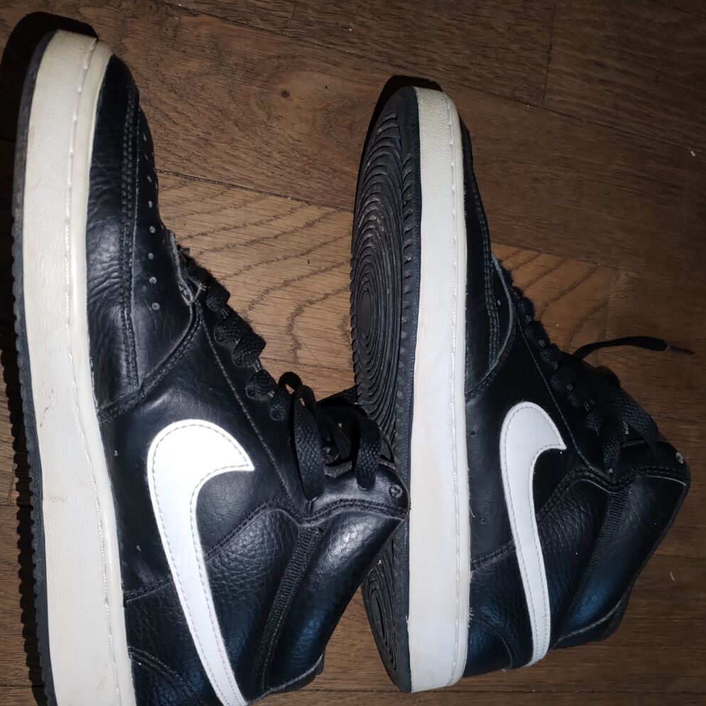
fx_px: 715
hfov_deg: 52.5
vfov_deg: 52.5
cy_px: 383
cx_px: 350
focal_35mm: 31
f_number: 1.8
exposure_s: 1/30
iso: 425
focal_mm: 4.75
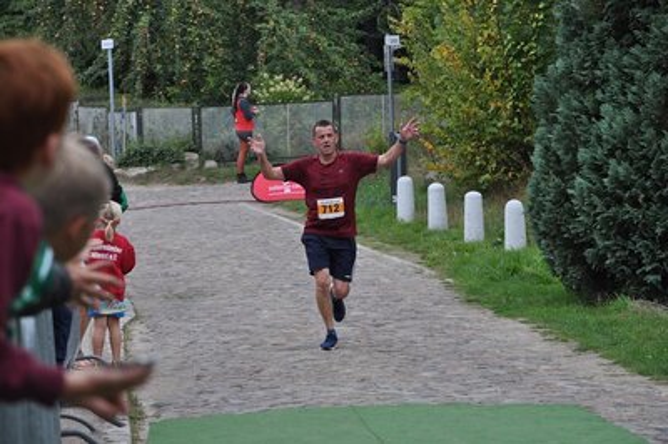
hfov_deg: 10.6
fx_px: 3615
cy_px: 222
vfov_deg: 7.0
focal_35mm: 195
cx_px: 334
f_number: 6.3
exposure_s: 1/160
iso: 200
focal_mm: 130
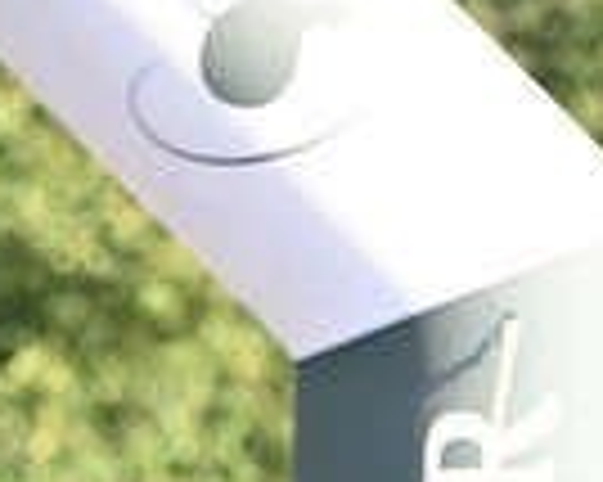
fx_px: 25341
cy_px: 1122
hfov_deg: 1.4
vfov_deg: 1.1
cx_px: 632
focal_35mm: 1421
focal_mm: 350
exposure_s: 1/800
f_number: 5.6
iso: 1250
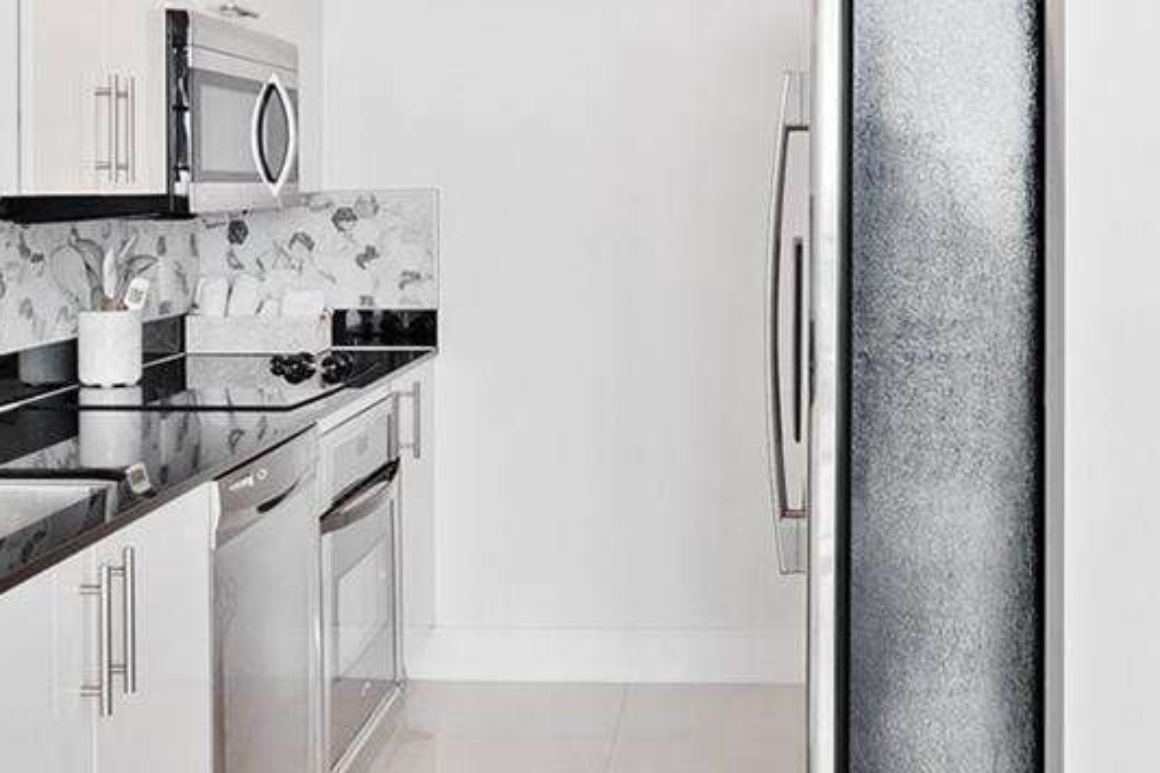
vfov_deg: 29.4
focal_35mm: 45
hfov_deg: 43.6
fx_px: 1449
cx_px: 620
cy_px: 196
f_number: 8
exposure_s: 1/15
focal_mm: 10
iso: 560
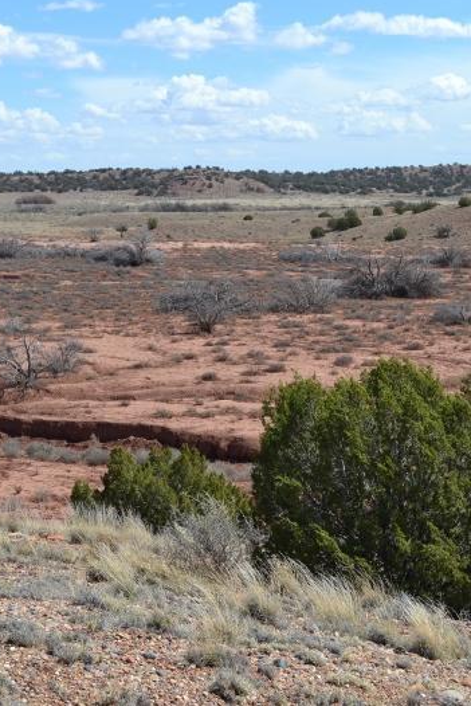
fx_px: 1564
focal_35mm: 80
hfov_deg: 17.0
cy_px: 350
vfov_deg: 25.4
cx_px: 107
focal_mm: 35
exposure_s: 1/250
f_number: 8
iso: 100
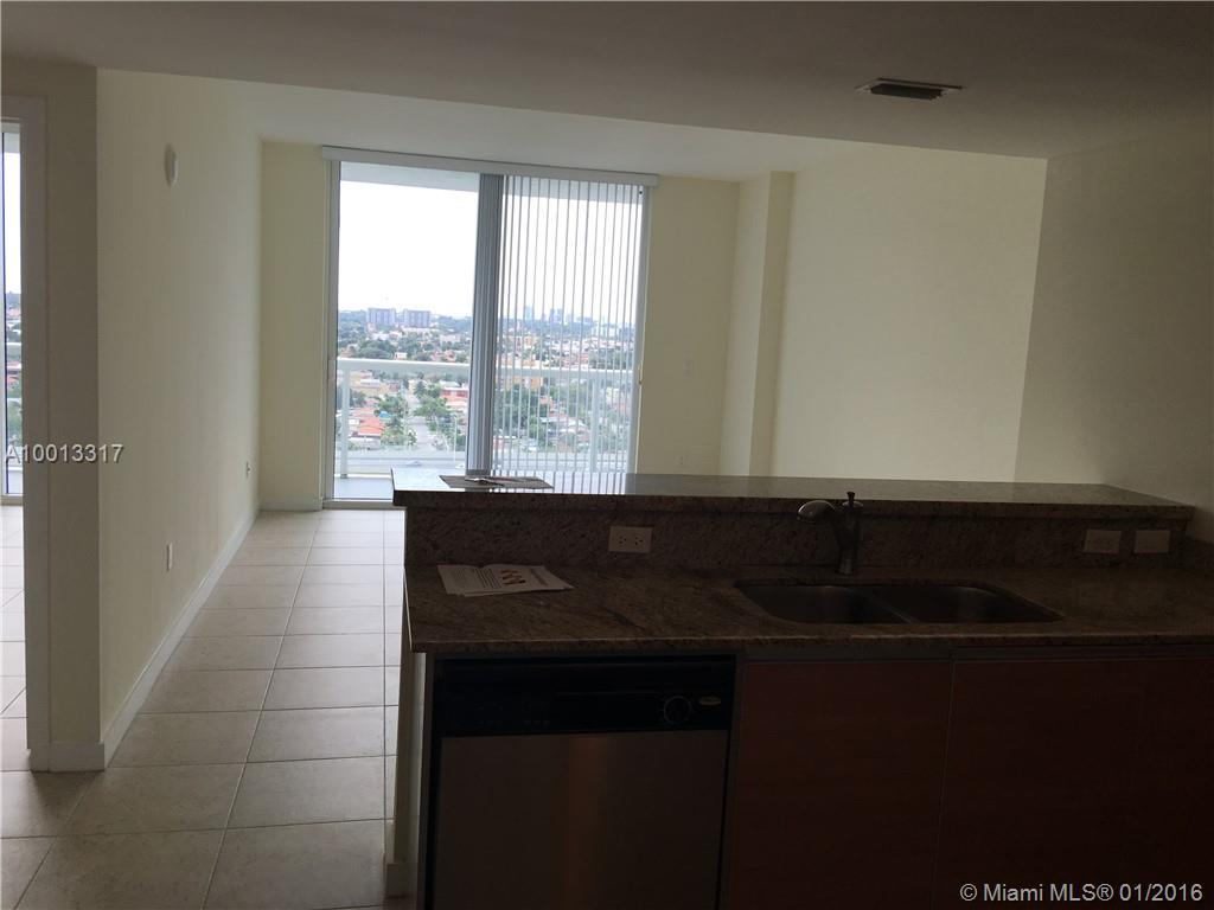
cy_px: 455
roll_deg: -3.6
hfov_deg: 61.7
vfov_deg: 48.2
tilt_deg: -6.7
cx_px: 607
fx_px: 1017
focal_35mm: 29
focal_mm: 4.15
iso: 25
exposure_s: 1/214
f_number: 2.2
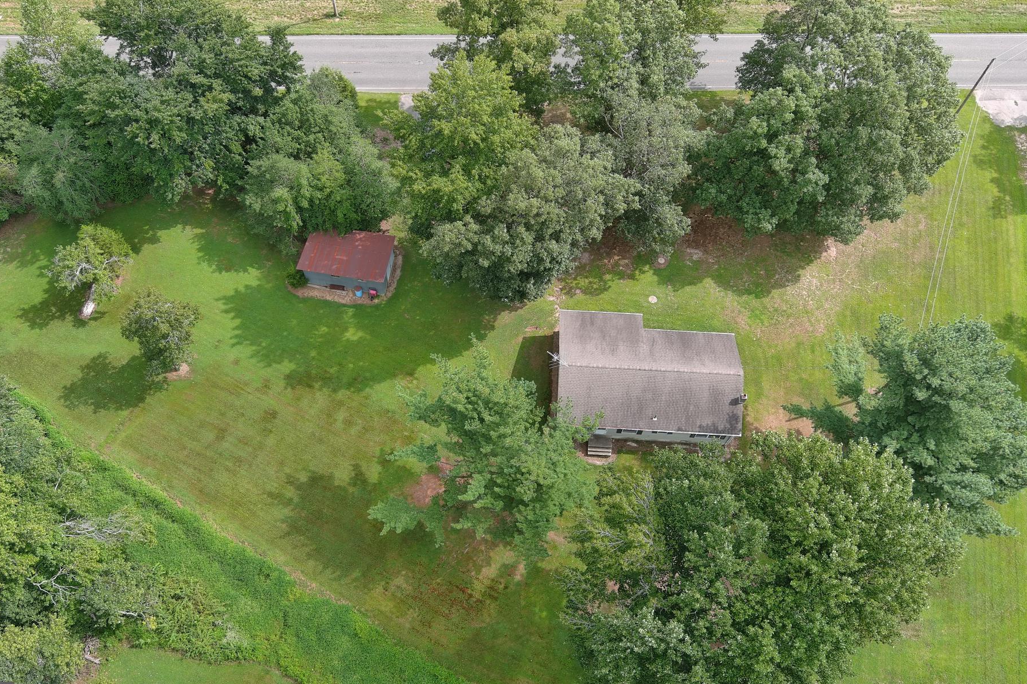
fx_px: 941
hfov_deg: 57.2
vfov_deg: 40.0
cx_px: 471
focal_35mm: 33
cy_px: 334
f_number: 2.8
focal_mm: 10.57
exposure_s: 1/500
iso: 100
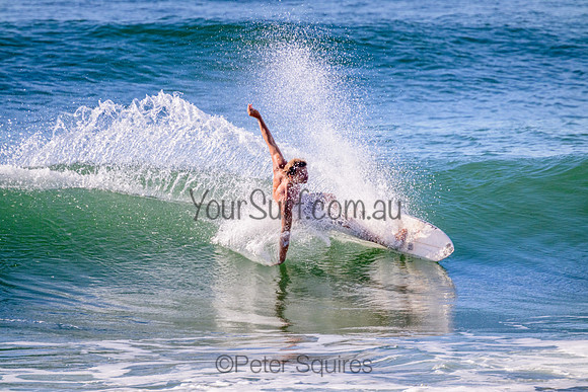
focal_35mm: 800
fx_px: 13069
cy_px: 196
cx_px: 294
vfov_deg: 1.7
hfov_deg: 2.6
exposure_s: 1/2000
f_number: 11
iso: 1250
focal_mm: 800
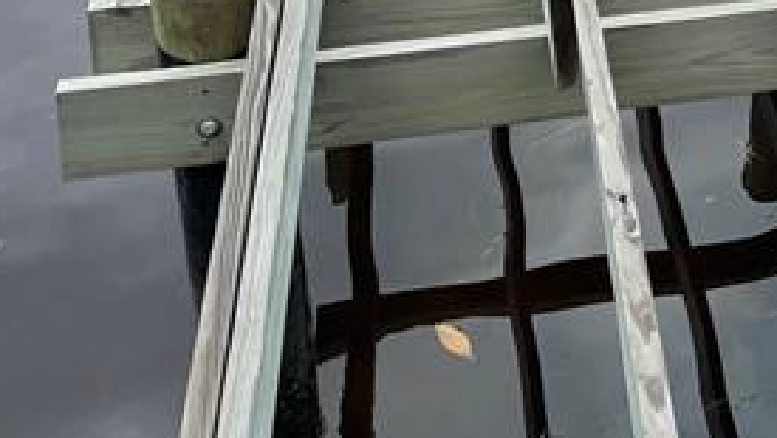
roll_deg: -1.6
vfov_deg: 12.9
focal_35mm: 79
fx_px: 1628
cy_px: -492
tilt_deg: -15.0
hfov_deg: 25.4
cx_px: 797
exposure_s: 1/3610
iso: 32
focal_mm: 4.2
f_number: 1.6
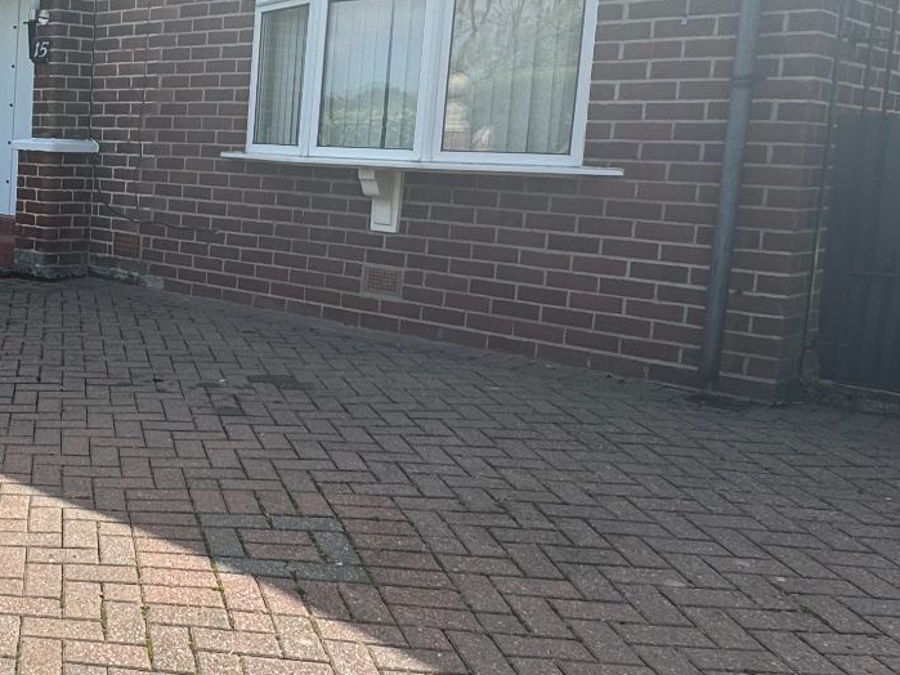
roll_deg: -1.5
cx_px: -127
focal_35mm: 41
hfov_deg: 37.1
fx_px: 1066
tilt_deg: -5.8
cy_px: 245
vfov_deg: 34.9
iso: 50
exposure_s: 1/675
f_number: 2.2
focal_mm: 2.22
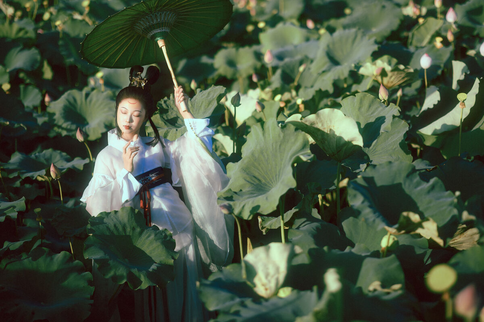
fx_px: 1143
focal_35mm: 85
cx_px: 242
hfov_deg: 23.9
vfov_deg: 16.1
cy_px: 161
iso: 100
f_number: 1.8
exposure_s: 1/5000
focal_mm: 85
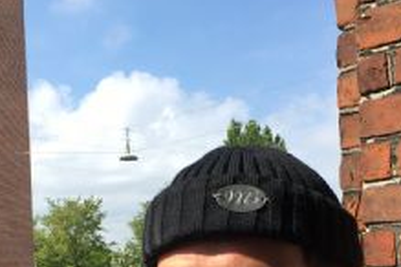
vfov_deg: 21.1
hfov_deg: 32.4
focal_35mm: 62
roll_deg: +1.1
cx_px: 192
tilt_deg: -1.4
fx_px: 691
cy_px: 271
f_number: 2.2
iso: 25
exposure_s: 1/827
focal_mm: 4.15
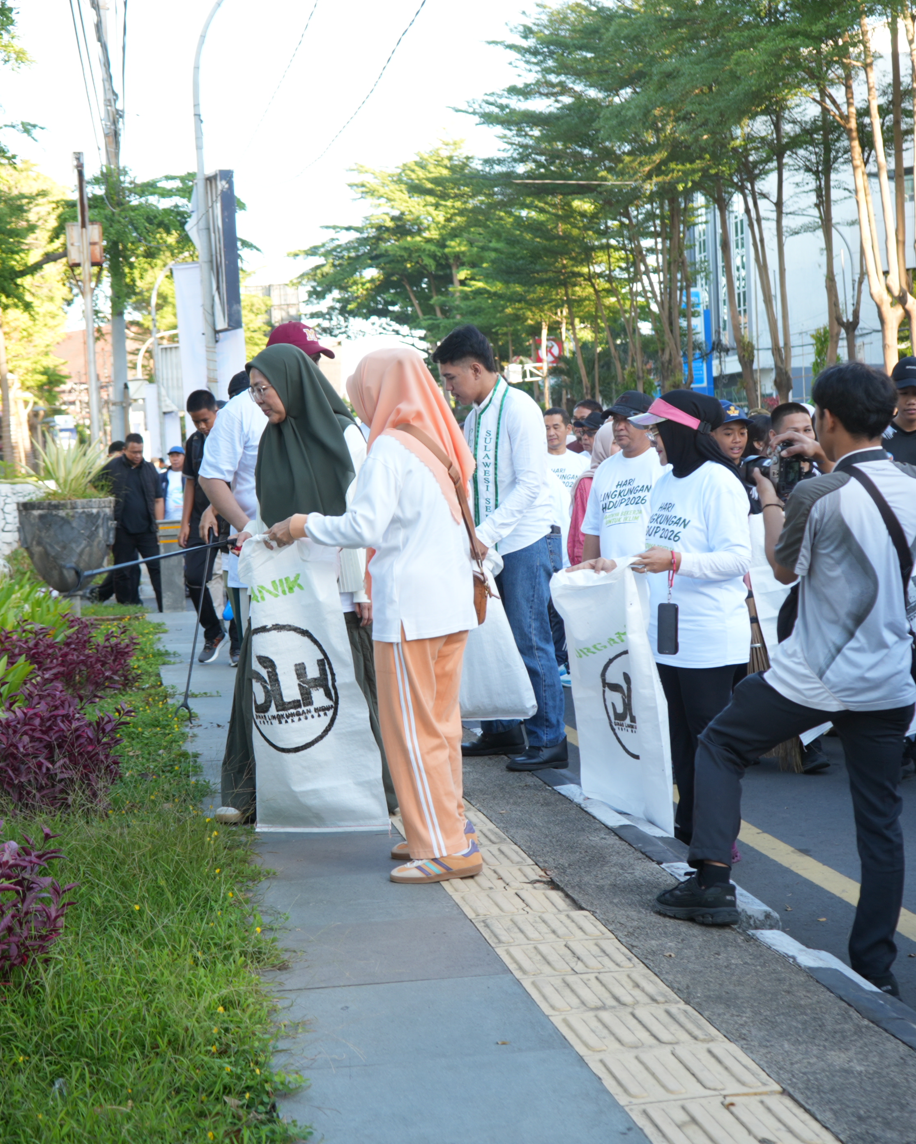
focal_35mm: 50
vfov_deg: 37.3
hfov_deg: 30.2
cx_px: 423
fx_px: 1694
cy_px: 573
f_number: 4
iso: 320
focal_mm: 35
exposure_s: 1/200
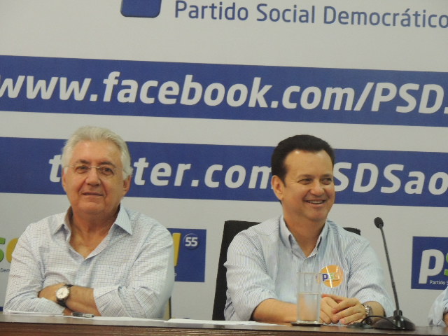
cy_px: 168
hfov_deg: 7.9
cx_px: 224
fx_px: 3235
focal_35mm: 250
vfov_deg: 5.9
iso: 800
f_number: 4.7
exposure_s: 1/30
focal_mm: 44.5
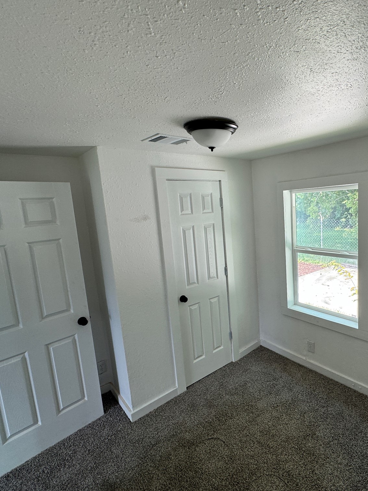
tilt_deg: -7.3
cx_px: 244
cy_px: 243
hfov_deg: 66.9
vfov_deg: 84.7
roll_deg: +3.2
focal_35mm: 19
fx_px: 269
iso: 50
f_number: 2.2
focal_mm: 2.22
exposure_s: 1/99
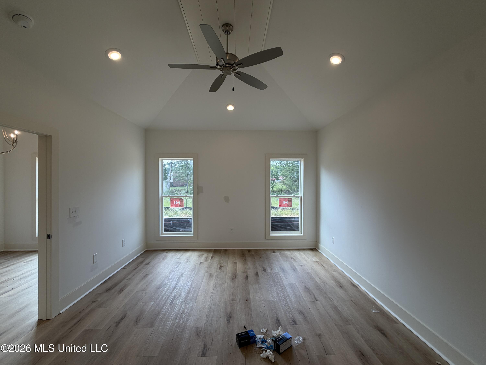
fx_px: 197
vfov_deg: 85.7
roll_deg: +0.1
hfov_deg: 102.1
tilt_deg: -0.4
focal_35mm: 14
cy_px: 182
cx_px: 243
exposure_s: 1/120
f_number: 2.2
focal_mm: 2.22
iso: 40
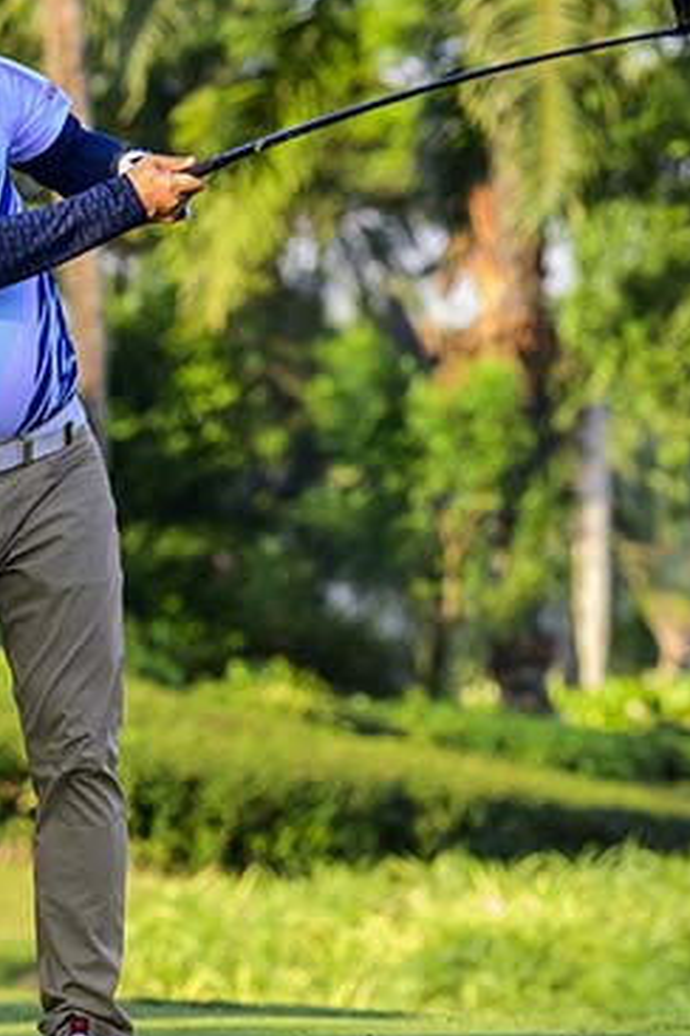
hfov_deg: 6.2
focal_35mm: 223
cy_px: 464
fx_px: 6411
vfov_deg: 9.2
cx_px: 288
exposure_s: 1/2500
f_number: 2.8
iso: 1600
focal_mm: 85
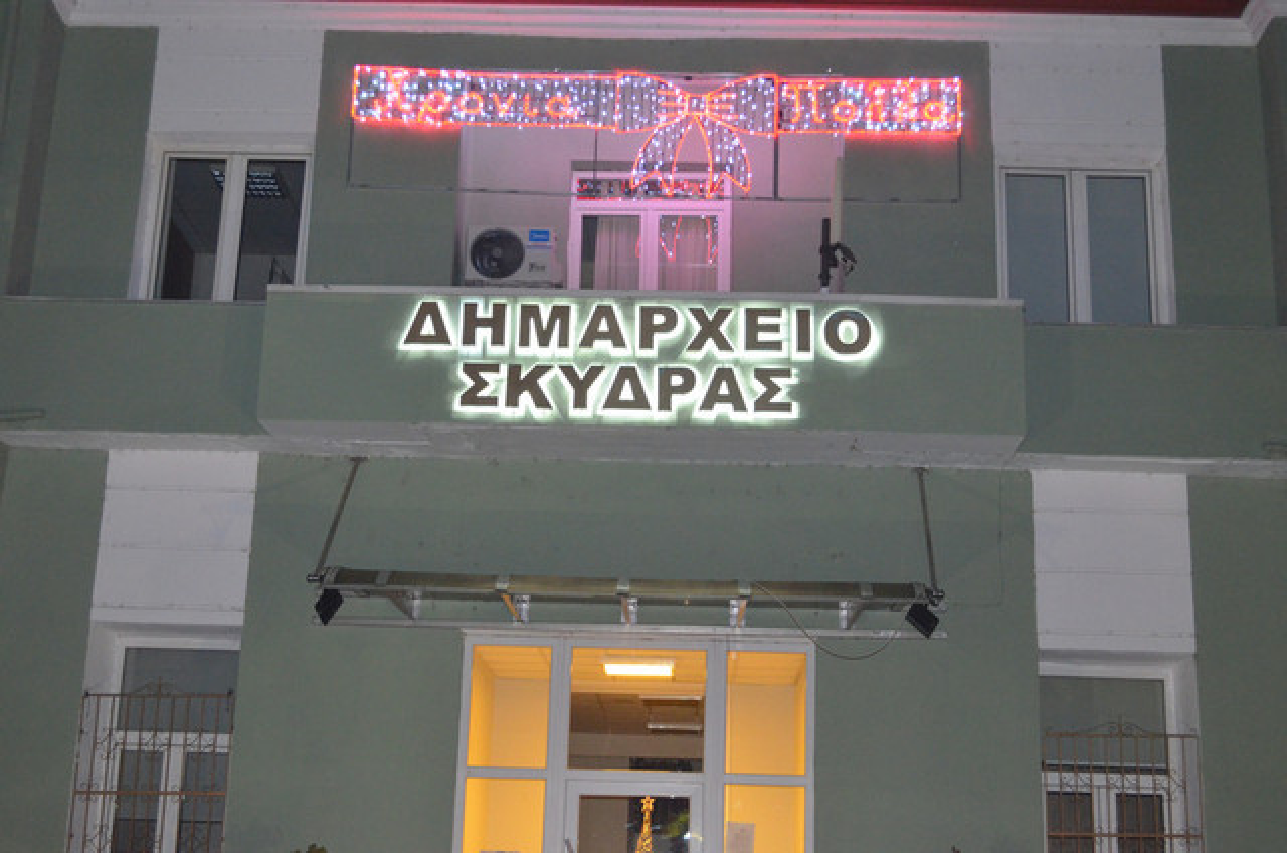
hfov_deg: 41.2
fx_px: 1713
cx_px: 644
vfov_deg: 28.0
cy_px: 426
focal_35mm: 48
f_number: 4.8
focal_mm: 32
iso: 3200
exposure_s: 1/60
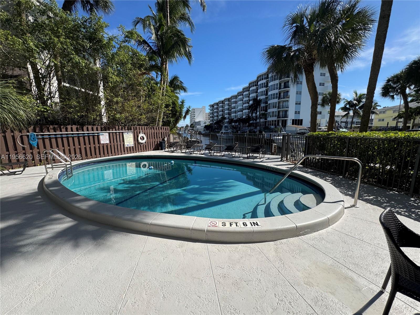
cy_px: 158
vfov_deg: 85.7
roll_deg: +0.4
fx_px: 170
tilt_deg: -10.1
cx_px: 210
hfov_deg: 102.1
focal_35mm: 14
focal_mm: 2.22
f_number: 2.2
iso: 50
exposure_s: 1/1832
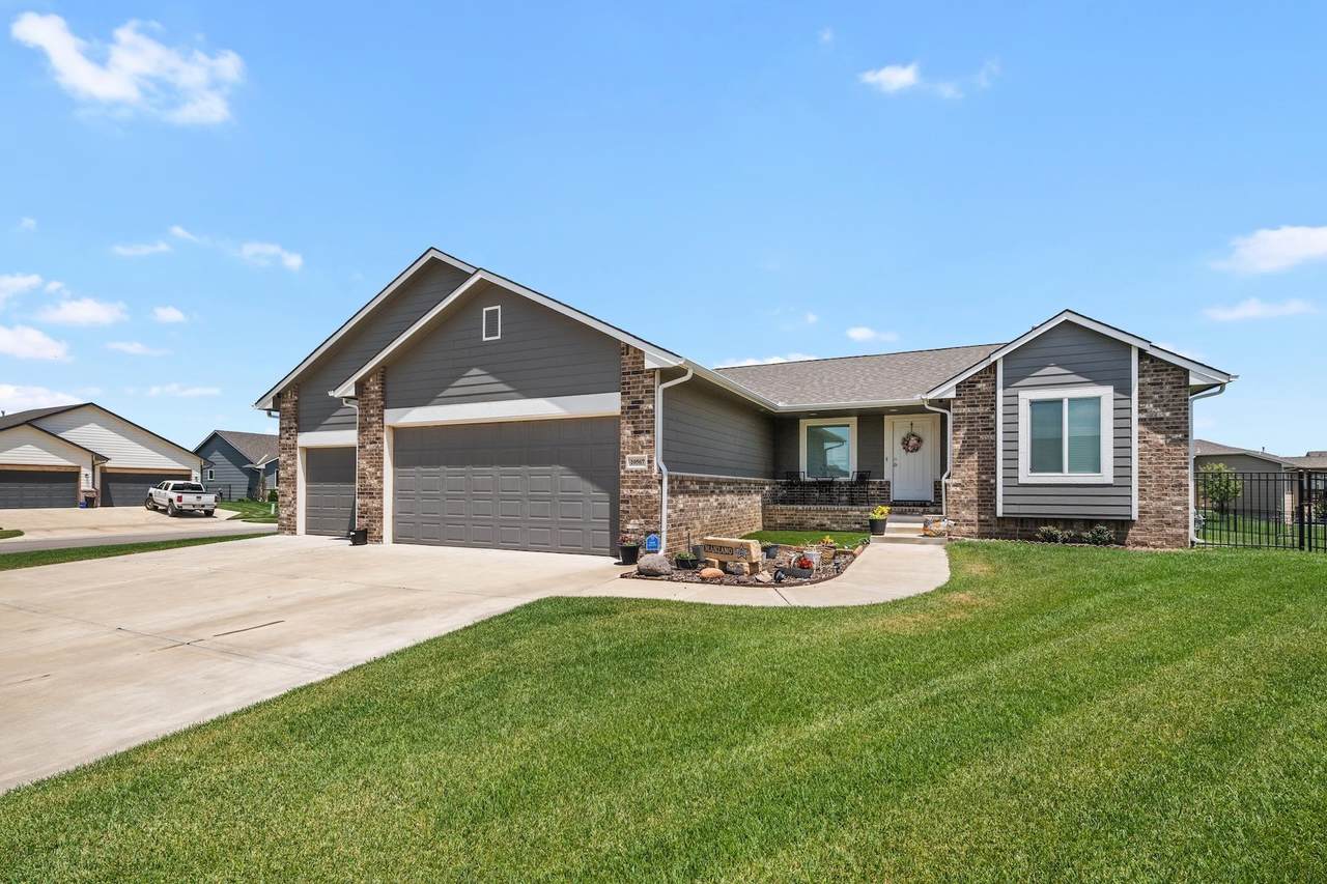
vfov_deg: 73.7
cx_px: 664
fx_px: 590
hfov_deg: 96.7
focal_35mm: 16
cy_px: 442
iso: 400
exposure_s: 1/1250
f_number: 7.1
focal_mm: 16
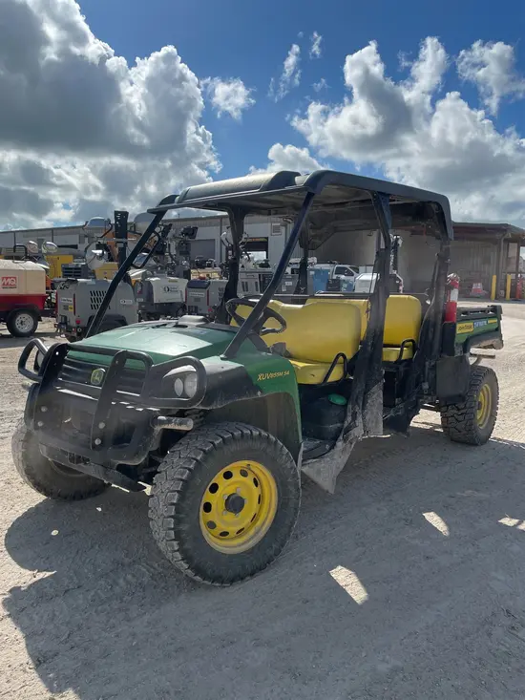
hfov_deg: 53.1
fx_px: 526
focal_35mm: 26
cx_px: 262
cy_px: 350
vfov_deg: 67.3
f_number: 1.6
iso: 32
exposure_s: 1/5291
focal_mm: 4.2
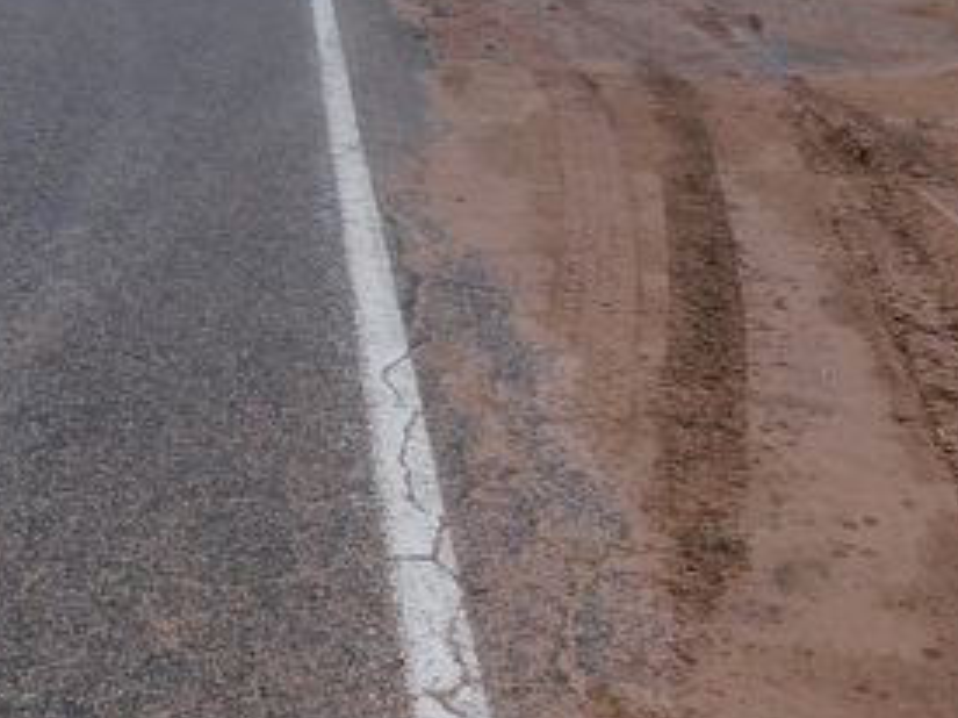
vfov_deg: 20.3
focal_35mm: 67
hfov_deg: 28.5
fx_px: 1853
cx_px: 230
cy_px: -174
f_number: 3
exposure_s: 1/80
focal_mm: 4
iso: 125
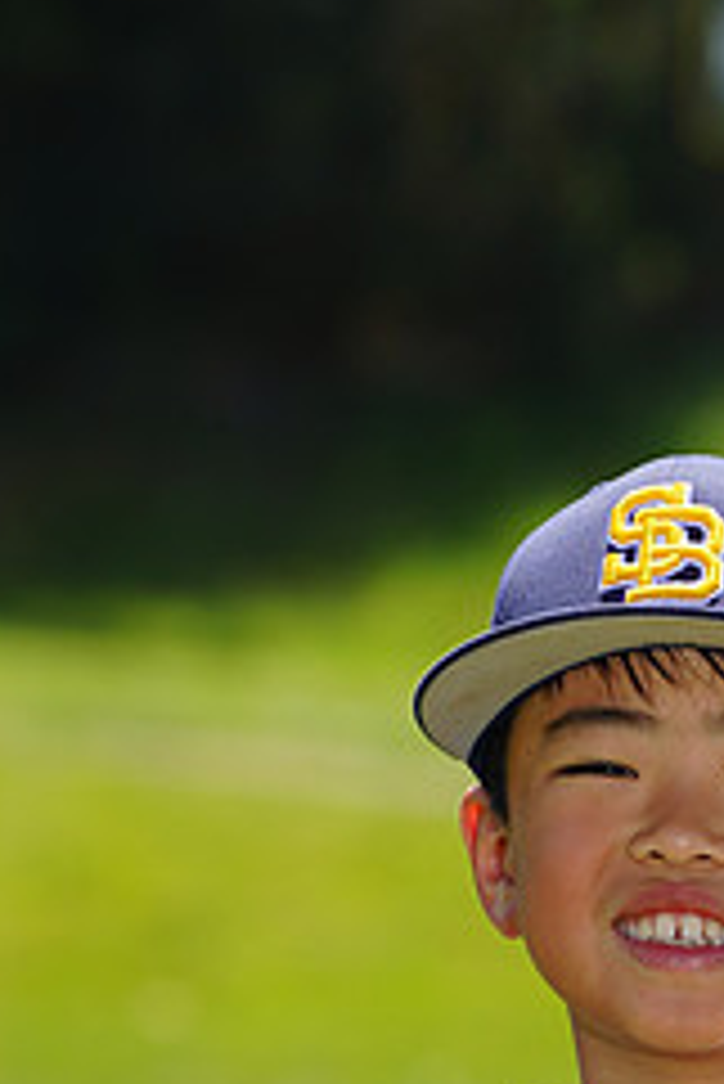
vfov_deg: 3.9
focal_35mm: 524
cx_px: 789
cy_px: 1268
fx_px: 15783
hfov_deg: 2.6
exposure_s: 1/250
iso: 100
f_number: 8
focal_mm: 218
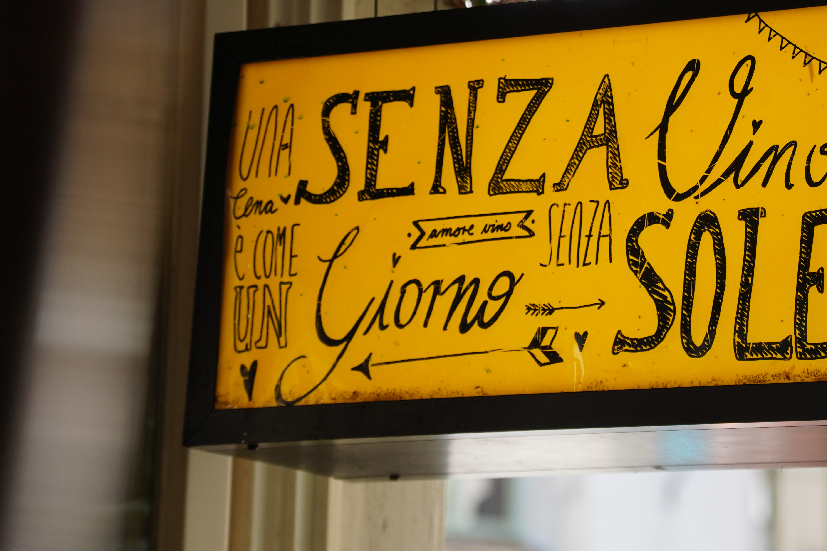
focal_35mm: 173
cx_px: 600
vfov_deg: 7.9
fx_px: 3974
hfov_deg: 11.9
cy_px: 121
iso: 160
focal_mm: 70
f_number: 4
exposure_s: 1/125
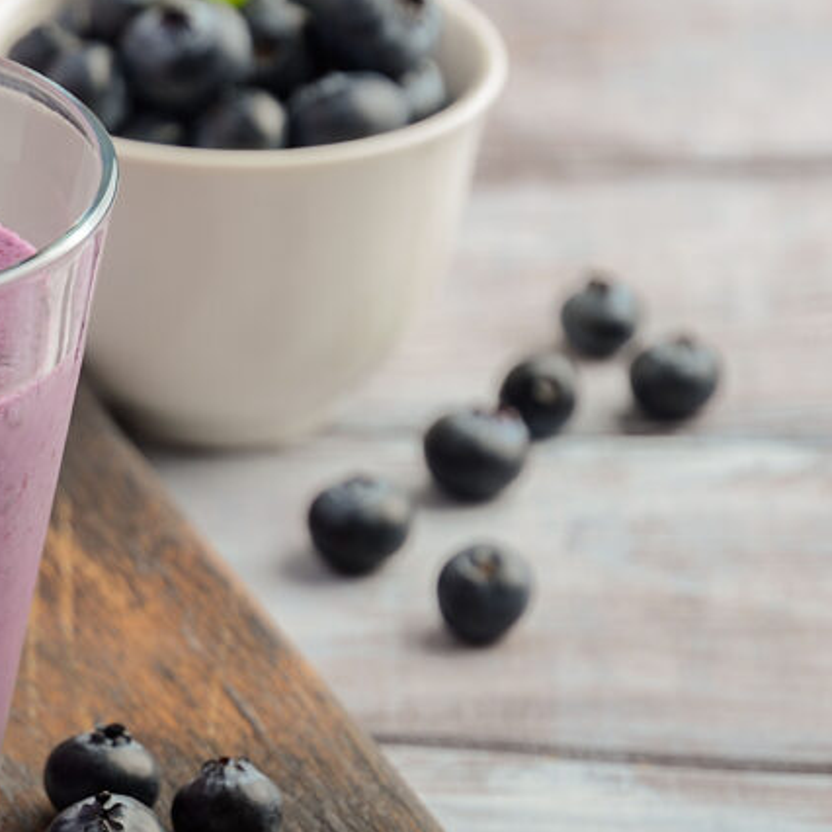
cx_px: 20
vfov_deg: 6.7
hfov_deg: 6.7
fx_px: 7071
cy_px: 385
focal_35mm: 260
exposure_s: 1/320
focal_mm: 85
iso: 100
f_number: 5.6
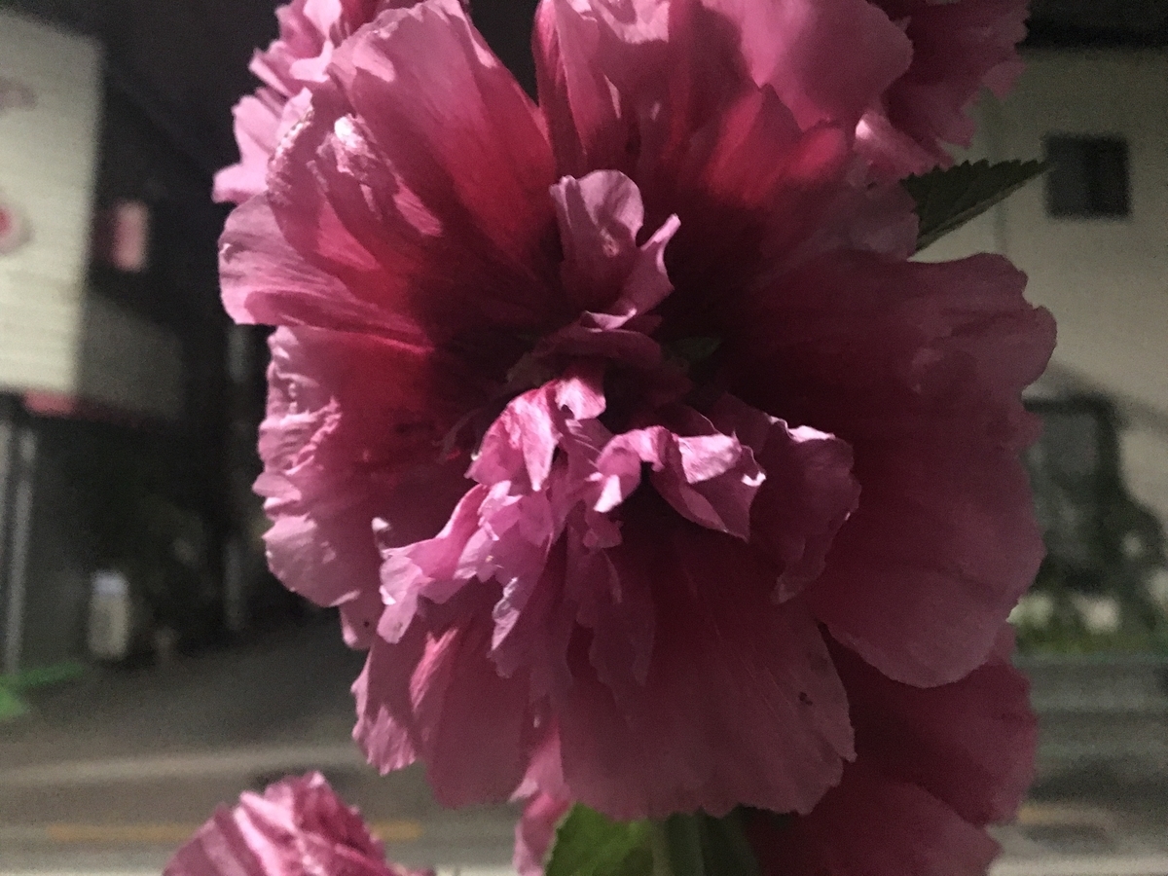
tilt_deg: +6.8
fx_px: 979
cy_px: 438
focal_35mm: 29
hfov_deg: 61.7
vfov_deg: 48.2
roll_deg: -0.6
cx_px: 584
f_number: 2.2
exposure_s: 1/15
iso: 800
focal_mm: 4.15
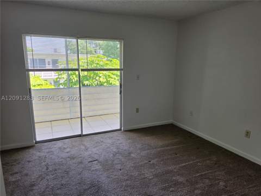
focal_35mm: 23
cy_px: 98
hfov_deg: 73.9
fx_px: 173
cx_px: 130
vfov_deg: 58.9
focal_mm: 6.5
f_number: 1.4
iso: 25
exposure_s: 1/180
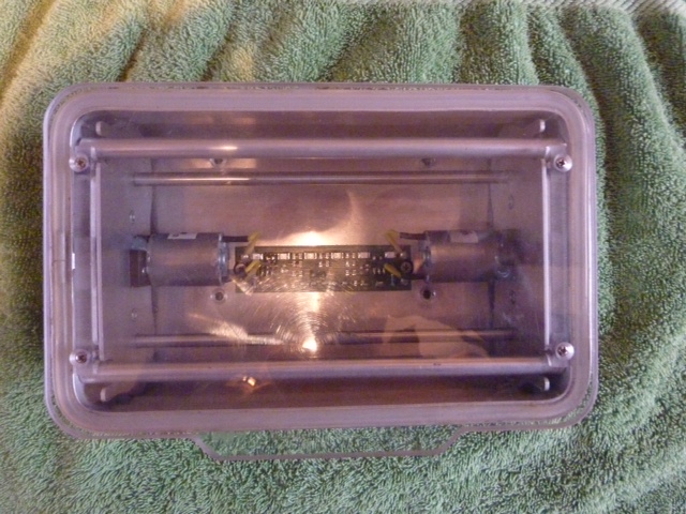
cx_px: 343
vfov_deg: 54.9
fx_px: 495
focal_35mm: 25
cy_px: 257
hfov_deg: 69.4
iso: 800
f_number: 3.3
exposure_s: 1/8
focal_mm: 4.1
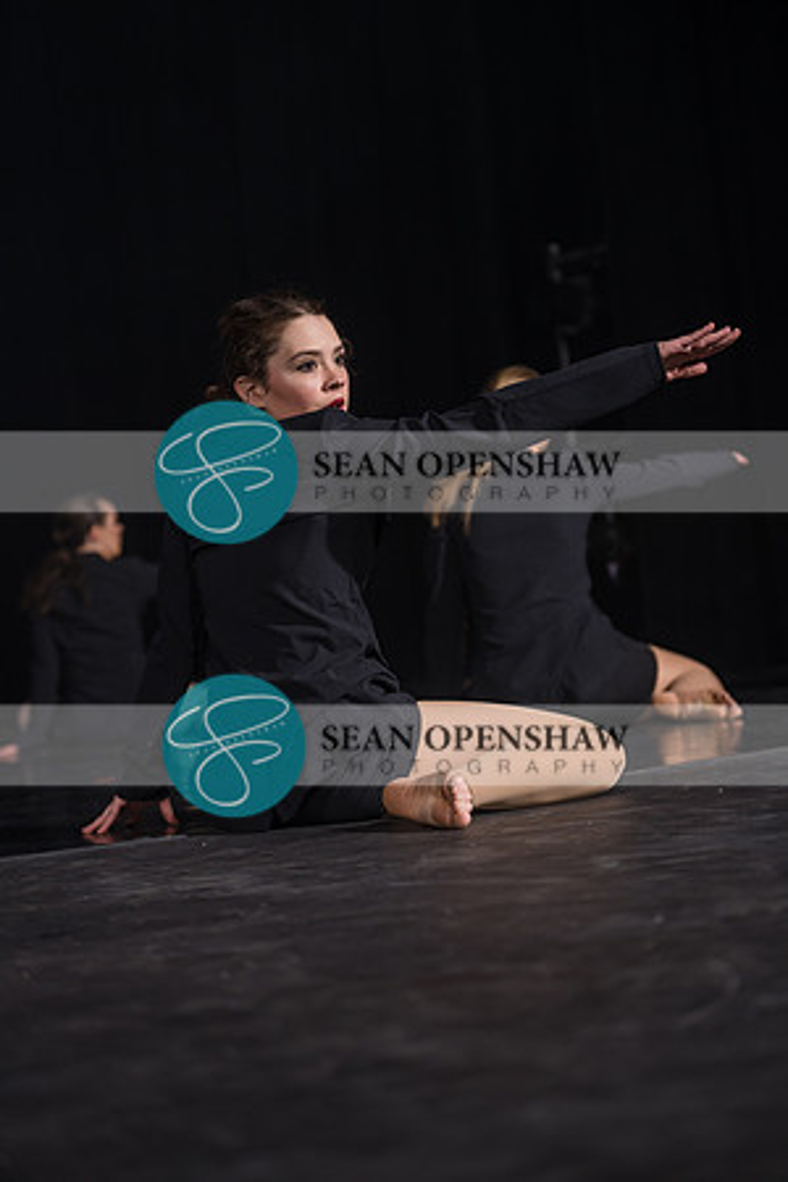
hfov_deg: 19.5
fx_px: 2298
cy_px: 591
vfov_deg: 28.8
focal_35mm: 70
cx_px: 394
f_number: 2.8
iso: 400
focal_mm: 70
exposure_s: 1/500
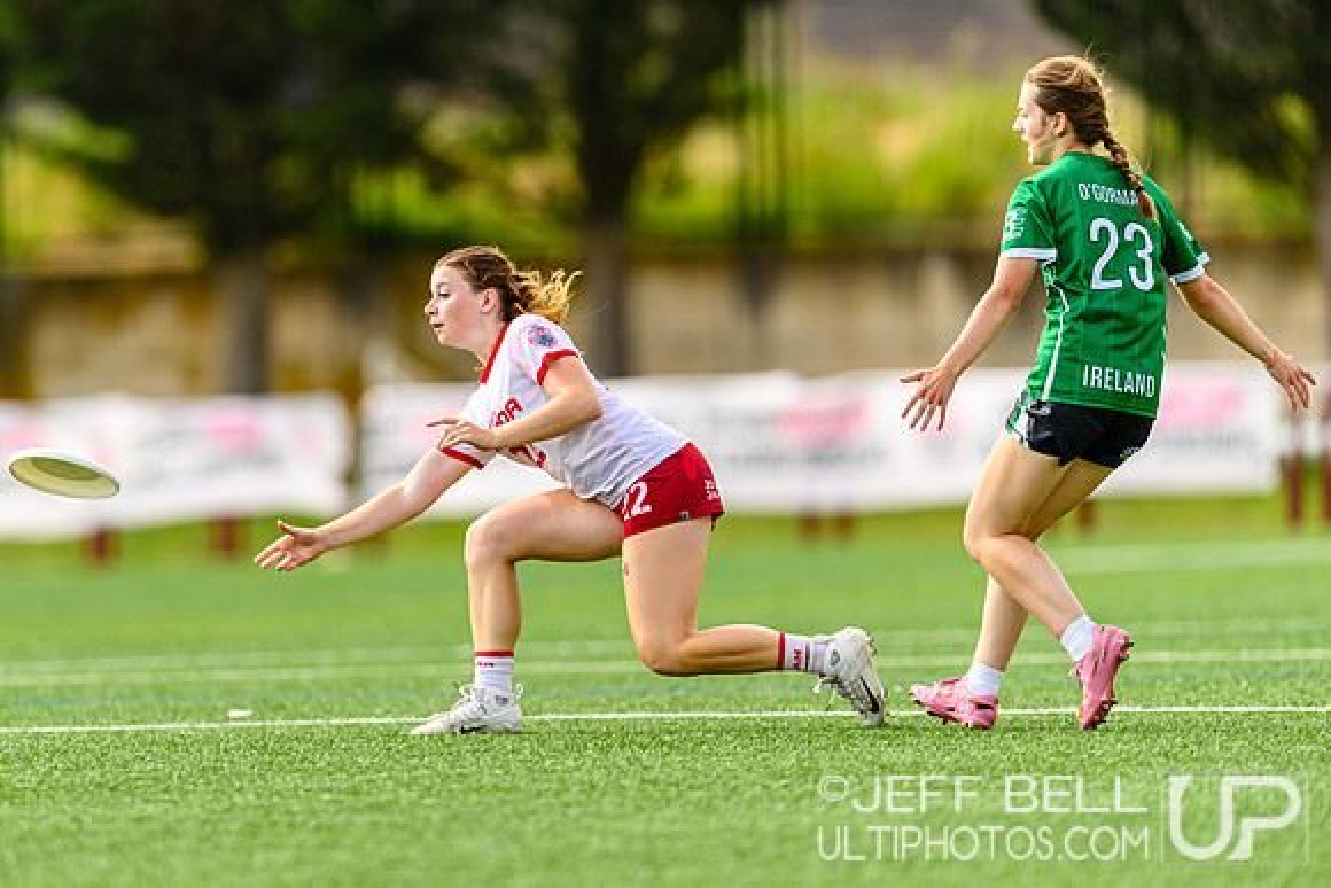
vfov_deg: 2.6
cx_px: 494
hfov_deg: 3.9
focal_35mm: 524
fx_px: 19368
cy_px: 444
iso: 160
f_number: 3.2
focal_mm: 400
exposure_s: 1/1250
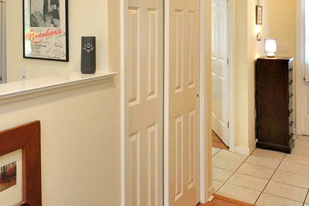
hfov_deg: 49.0
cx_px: 84
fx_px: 326
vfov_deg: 33.3
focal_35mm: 38
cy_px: 21
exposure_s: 1/60
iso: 1000
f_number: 4
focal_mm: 10
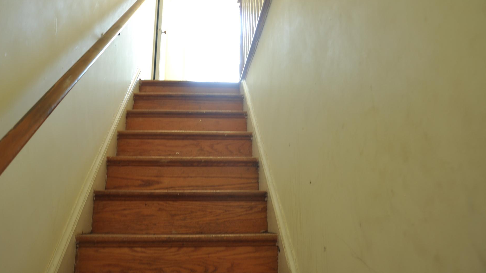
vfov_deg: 37.7
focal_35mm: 31
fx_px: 400
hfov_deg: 62.6
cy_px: 120
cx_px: 231
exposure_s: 1/6
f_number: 3.5
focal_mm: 18
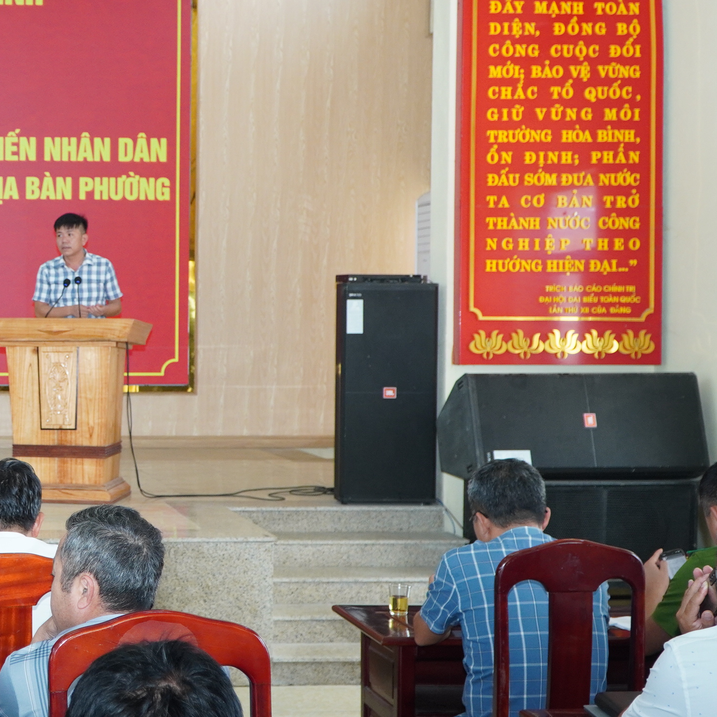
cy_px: 370
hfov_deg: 27.0
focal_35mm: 60
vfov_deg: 28.7
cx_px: -8
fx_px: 1403
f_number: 4
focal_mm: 23
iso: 800
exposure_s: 1/160
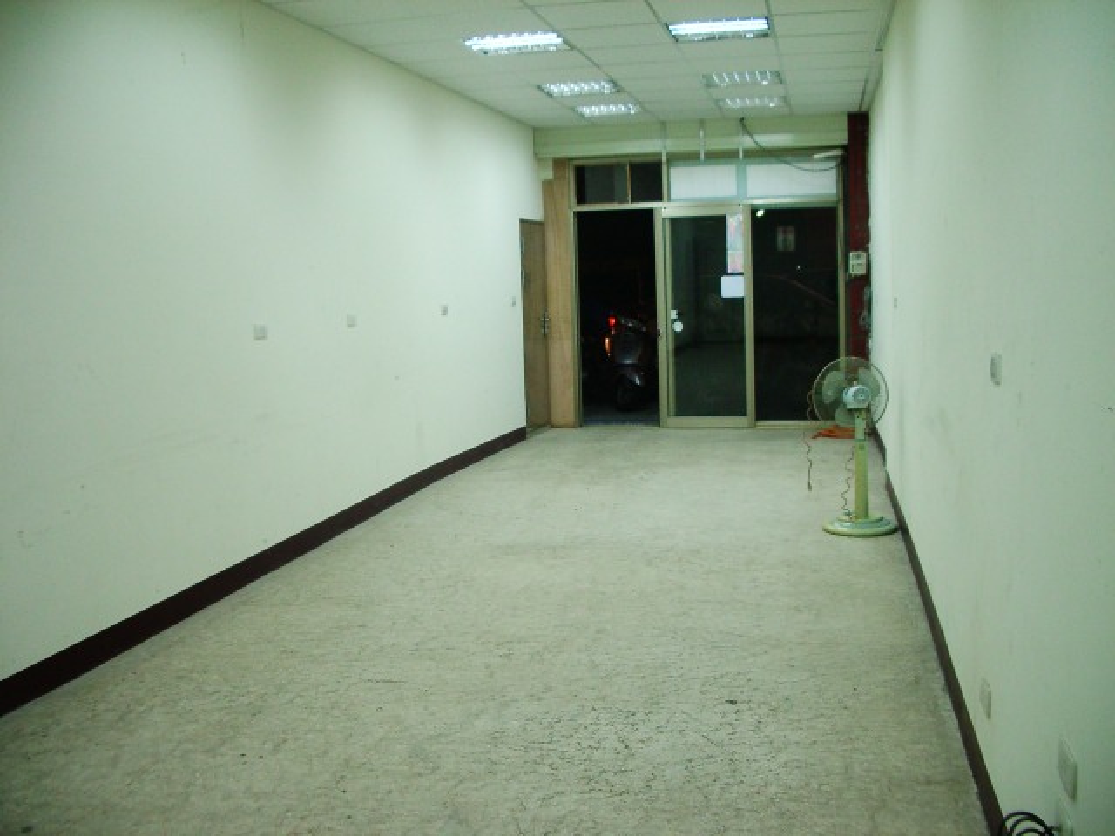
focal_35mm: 35
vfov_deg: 40.7
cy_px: 418
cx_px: 558
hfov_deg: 52.6
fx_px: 1127
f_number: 2.6
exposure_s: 1/60
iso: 200
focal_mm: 5.8
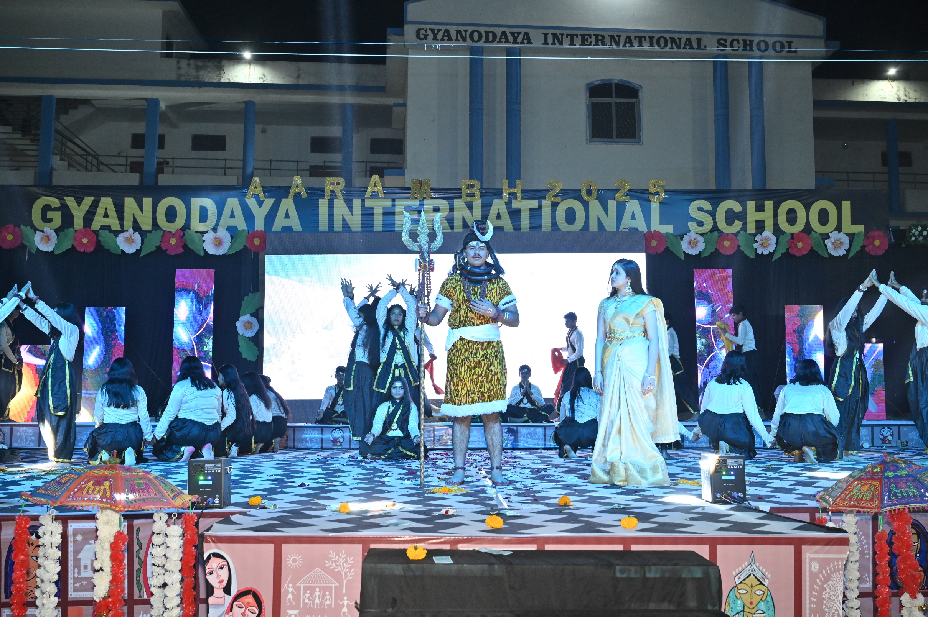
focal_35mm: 35
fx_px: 902
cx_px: 464
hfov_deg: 54.5
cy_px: 308
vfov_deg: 37.8
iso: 2500
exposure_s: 1/125
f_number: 5.6
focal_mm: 35
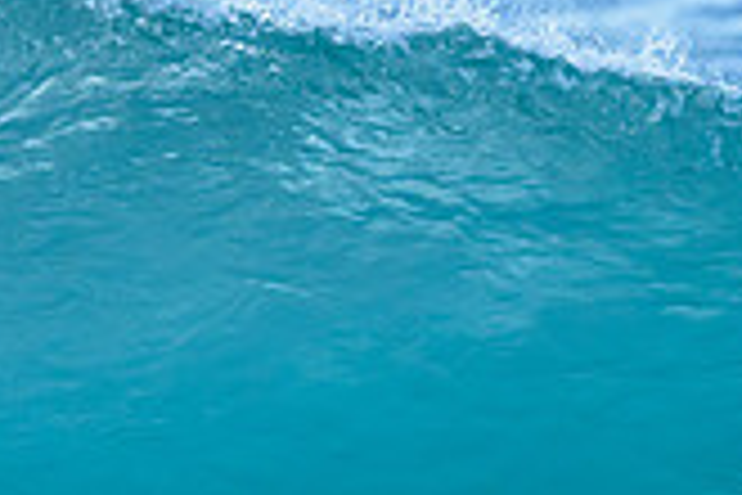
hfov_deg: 0.6
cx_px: 35
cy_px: 884
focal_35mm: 3347
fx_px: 68980
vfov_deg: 0.4
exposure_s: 1/1600
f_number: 6.3
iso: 2500
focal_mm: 800
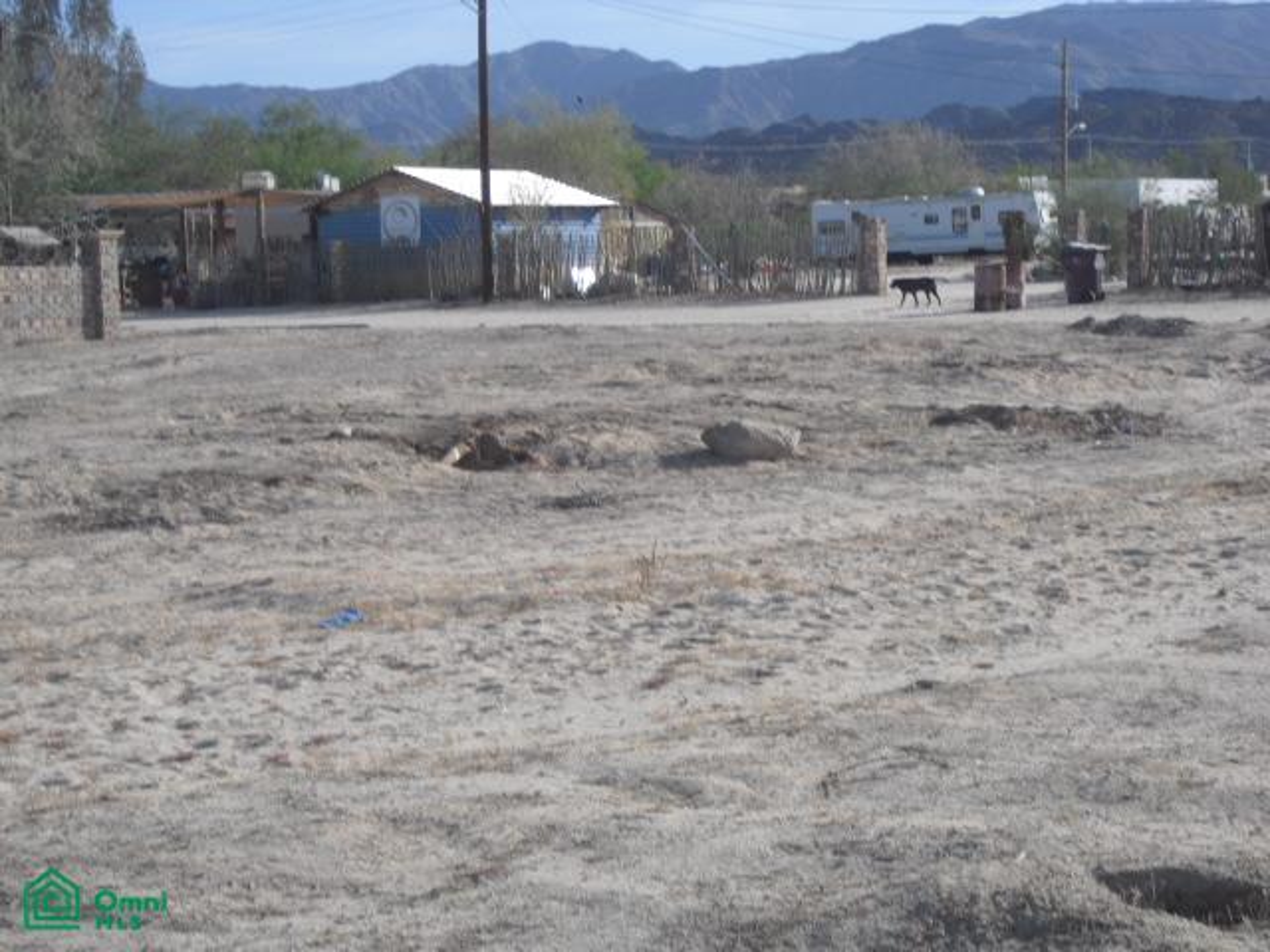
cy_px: 476
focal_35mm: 89
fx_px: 3265
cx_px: 635
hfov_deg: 22.0
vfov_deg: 16.6
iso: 64
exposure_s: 1/60
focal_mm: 15.7
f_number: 12.8
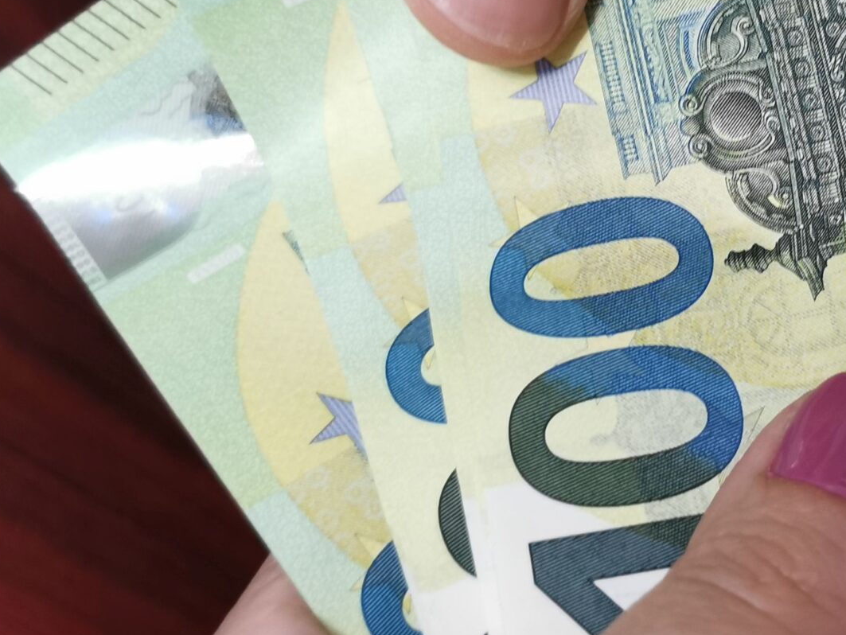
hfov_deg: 28.3
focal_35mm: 65
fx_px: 1589
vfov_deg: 22.5
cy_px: 211
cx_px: 816
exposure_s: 1/33.3
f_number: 1.6
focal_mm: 5.56
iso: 250
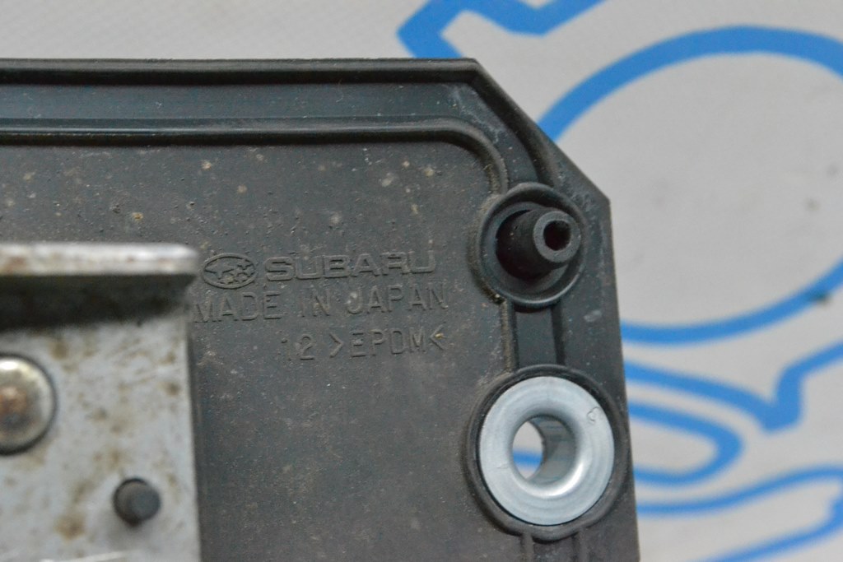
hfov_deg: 24.6
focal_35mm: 82
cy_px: 281
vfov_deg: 16.6
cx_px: 422
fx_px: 1932
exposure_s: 1/160
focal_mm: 55
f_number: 9
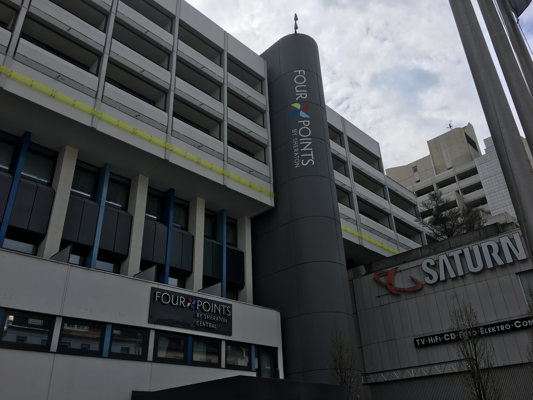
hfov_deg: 61.7
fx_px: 447
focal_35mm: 29
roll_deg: +0.8
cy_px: 200
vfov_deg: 48.2
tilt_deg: +29.2
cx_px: 266
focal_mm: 4.15
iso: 25
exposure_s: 1/2331
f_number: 2.2
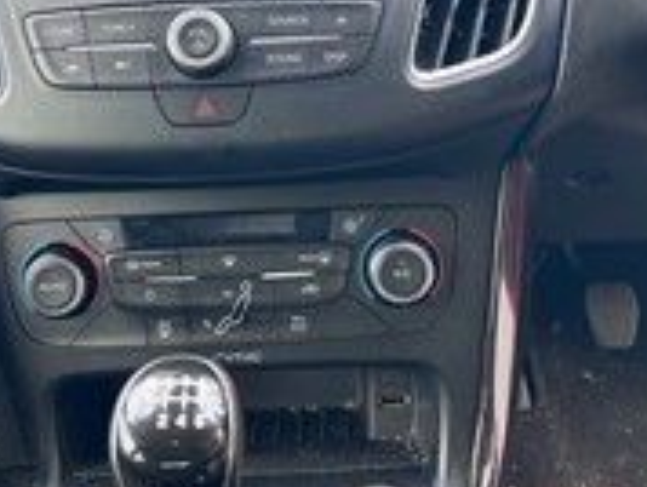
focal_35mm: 51
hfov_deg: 37.4
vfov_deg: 28.2
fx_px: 955
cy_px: 124
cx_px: 320
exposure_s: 1/121
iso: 100
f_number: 1.5
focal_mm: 5.7
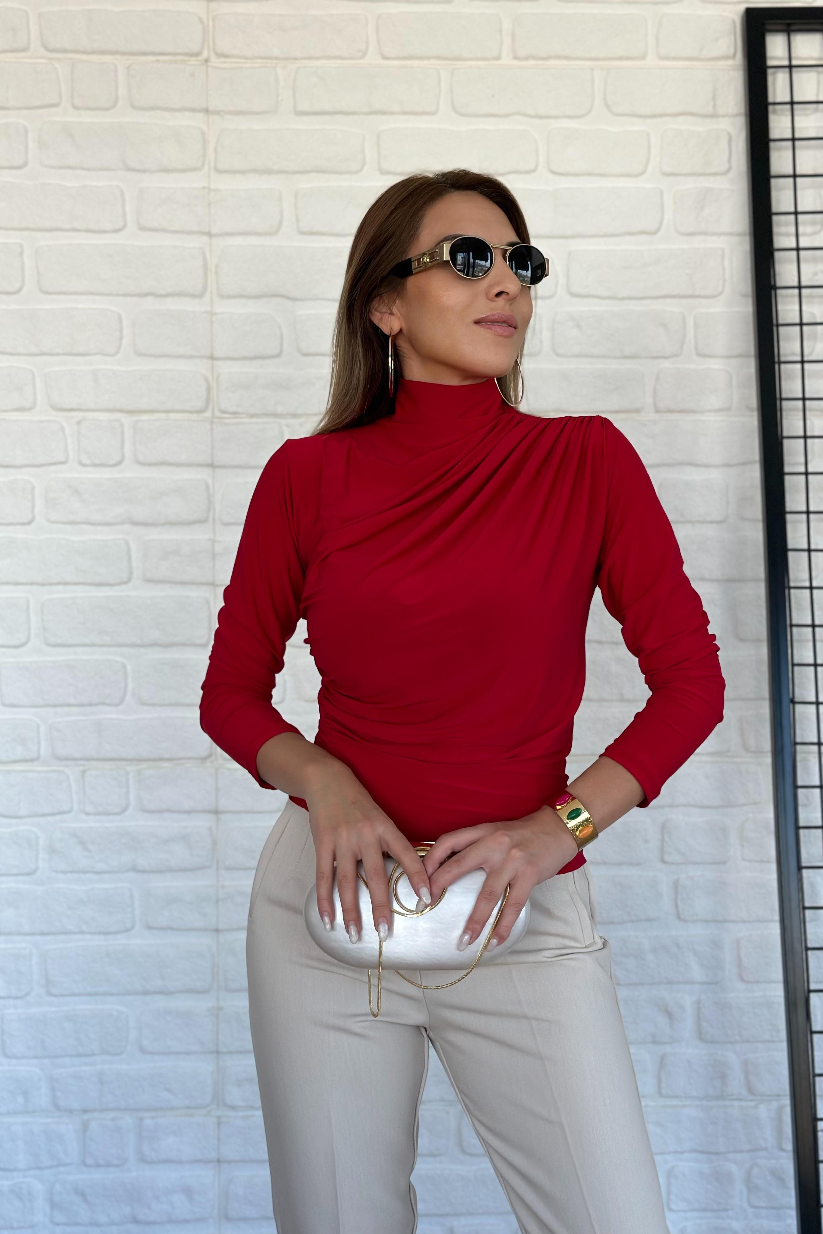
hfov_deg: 27.0
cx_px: 444
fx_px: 1714
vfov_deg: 39.6
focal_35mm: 50
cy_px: 617
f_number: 1.78
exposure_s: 1/384
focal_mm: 6.86
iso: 80
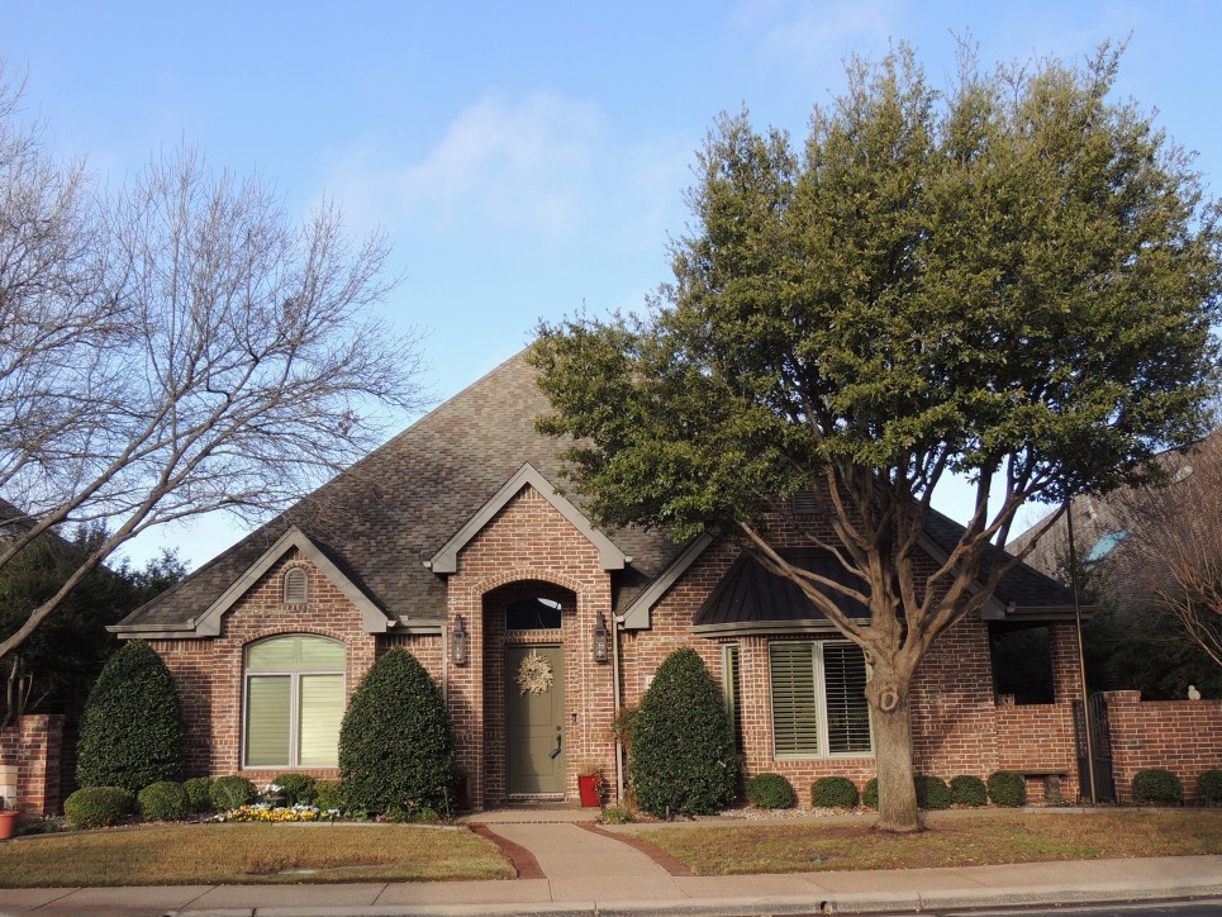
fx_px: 1236
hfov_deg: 52.6
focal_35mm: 35
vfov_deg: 40.7
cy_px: 457
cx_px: 579
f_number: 3.2
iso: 100
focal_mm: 5.8
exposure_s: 1/500
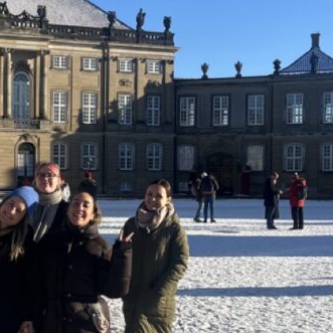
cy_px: 192
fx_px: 773
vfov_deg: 24.3
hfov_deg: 23.2
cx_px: -12
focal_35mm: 71
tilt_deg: -1.3
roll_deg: -1.4
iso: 50
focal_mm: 5.1
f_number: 1.6
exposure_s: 1/2571
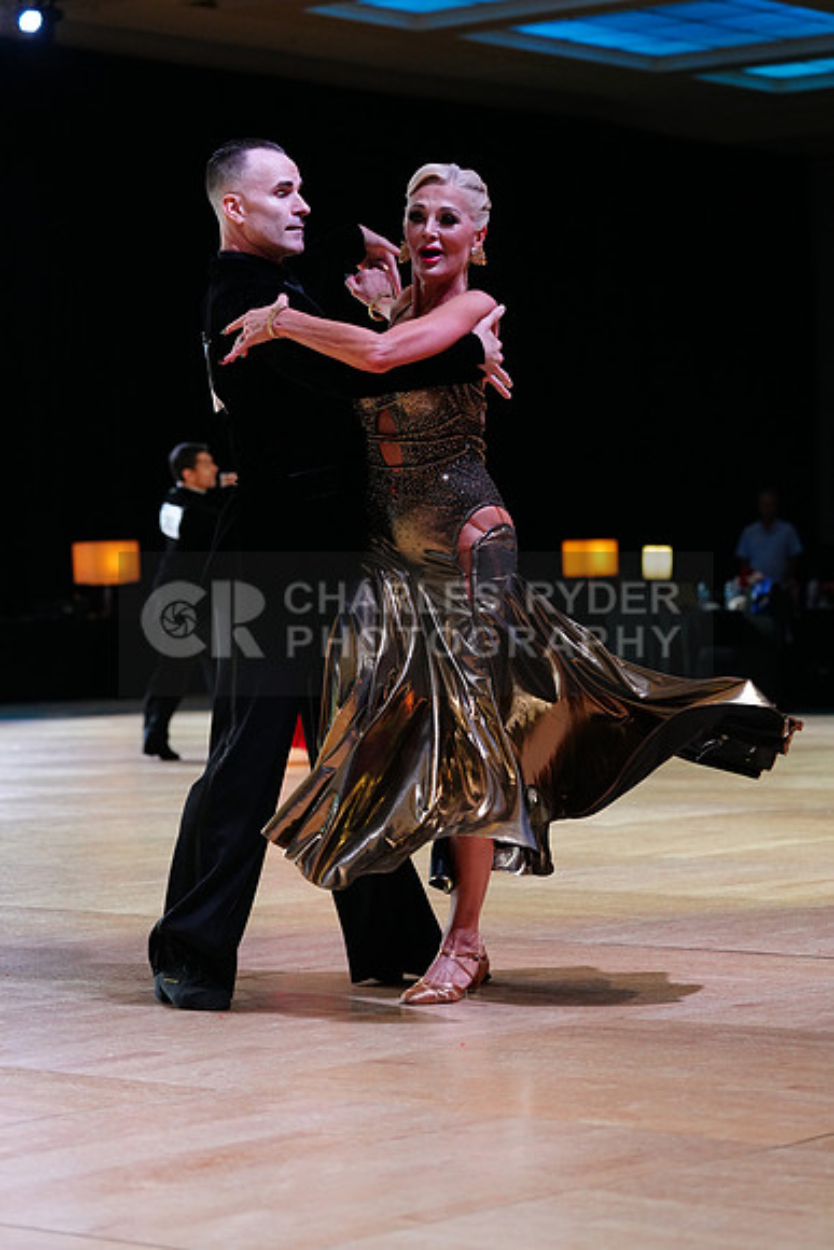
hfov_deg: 14.4
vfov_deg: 21.5
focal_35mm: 95
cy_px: 625
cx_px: 417
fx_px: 3299
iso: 2500
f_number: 4
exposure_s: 1/320
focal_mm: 95
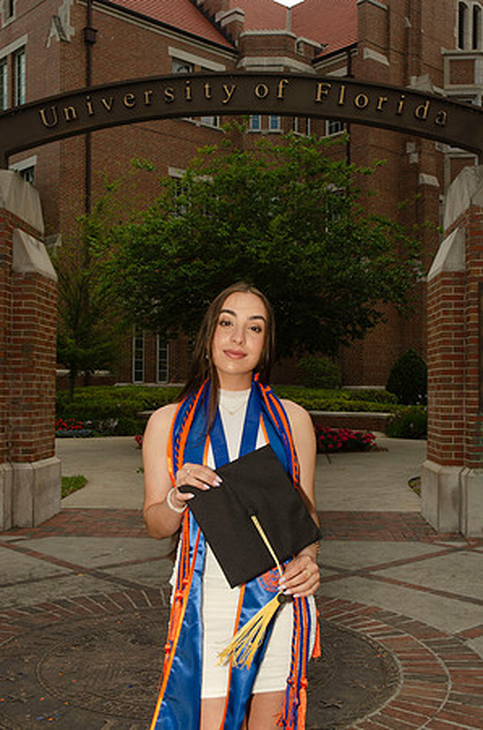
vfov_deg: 45.0
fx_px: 879
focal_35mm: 44
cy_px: 365
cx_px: 242
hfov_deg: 30.7
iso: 100
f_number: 7.1
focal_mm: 29
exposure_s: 1/250
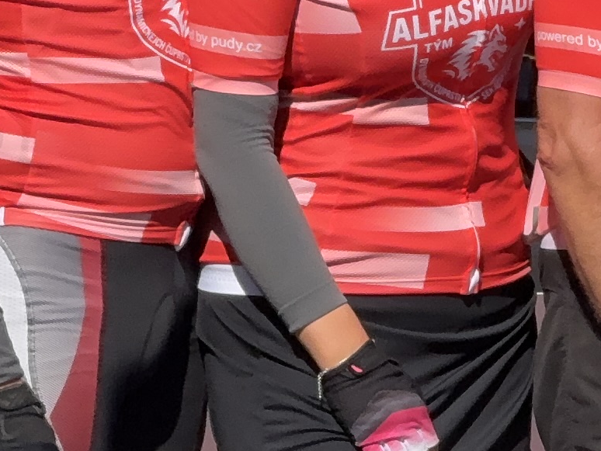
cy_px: 104
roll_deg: -0.2
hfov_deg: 3.1
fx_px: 10855
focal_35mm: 625
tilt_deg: -2.3
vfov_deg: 2.4
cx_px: 1322
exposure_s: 1/1650
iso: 64
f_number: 2.8
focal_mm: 15.66
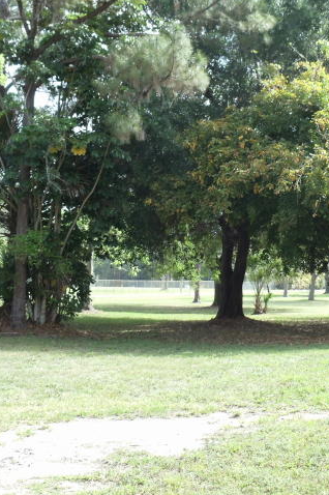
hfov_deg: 16.0
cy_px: 248
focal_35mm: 85
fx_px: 1167
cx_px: 209
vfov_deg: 23.9
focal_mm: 8.3
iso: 100
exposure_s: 1/125
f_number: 4.1
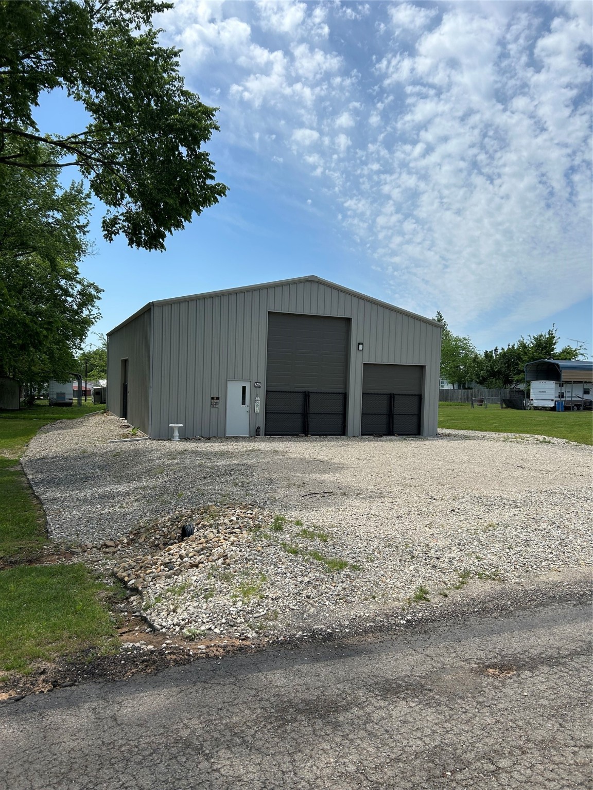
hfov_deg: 53.1
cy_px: 395
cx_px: 296
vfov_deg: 67.3
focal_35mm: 26
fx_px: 594
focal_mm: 5.7
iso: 50
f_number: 1.5
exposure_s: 1/6579
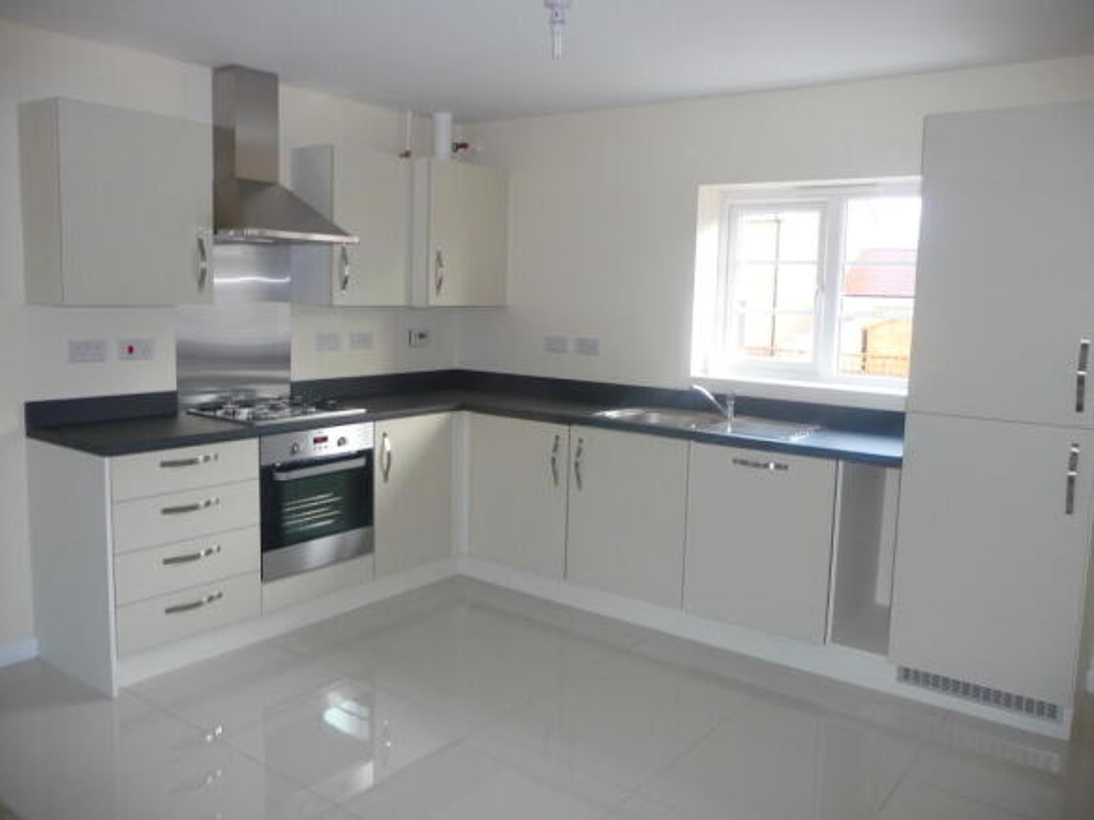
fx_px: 885
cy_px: 410
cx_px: 547
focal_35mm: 28
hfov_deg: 63.5
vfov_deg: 49.7
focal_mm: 4.7
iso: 200
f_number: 3.3
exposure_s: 1/30
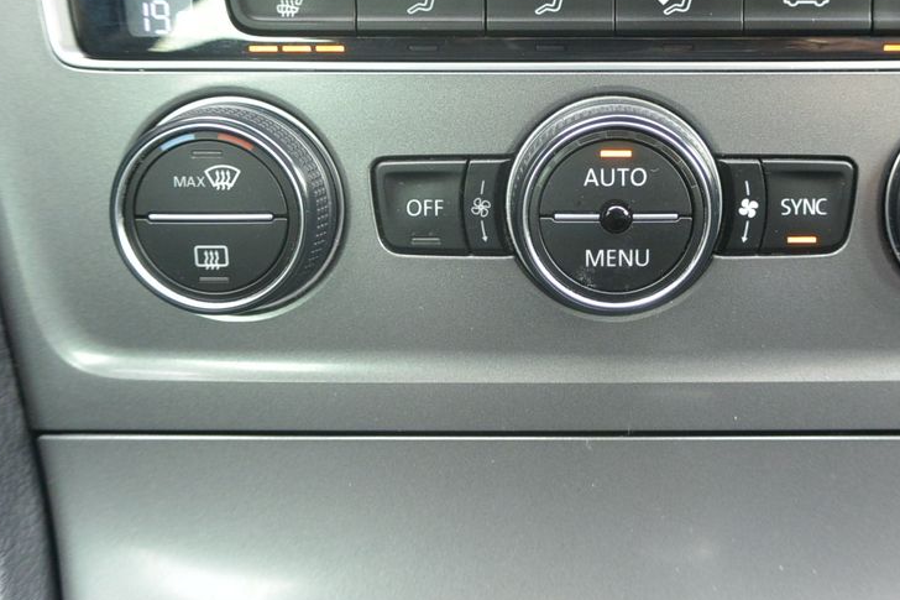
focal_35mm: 38
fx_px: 950
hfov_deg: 49.9
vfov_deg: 34.6
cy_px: 186
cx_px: 593
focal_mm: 10
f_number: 3.5
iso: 500
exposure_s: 1/60
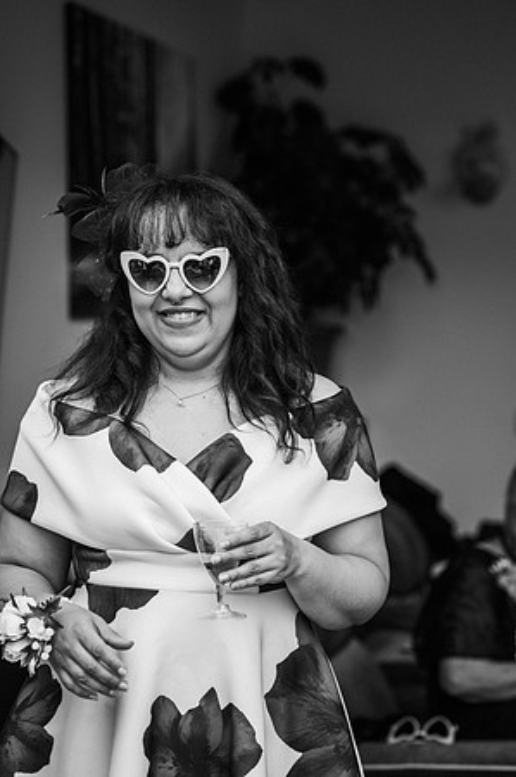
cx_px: 258
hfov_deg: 16.0
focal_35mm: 85
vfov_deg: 23.9
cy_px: 388
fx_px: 1832
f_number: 3.2
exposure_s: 1/500
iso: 100
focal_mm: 85
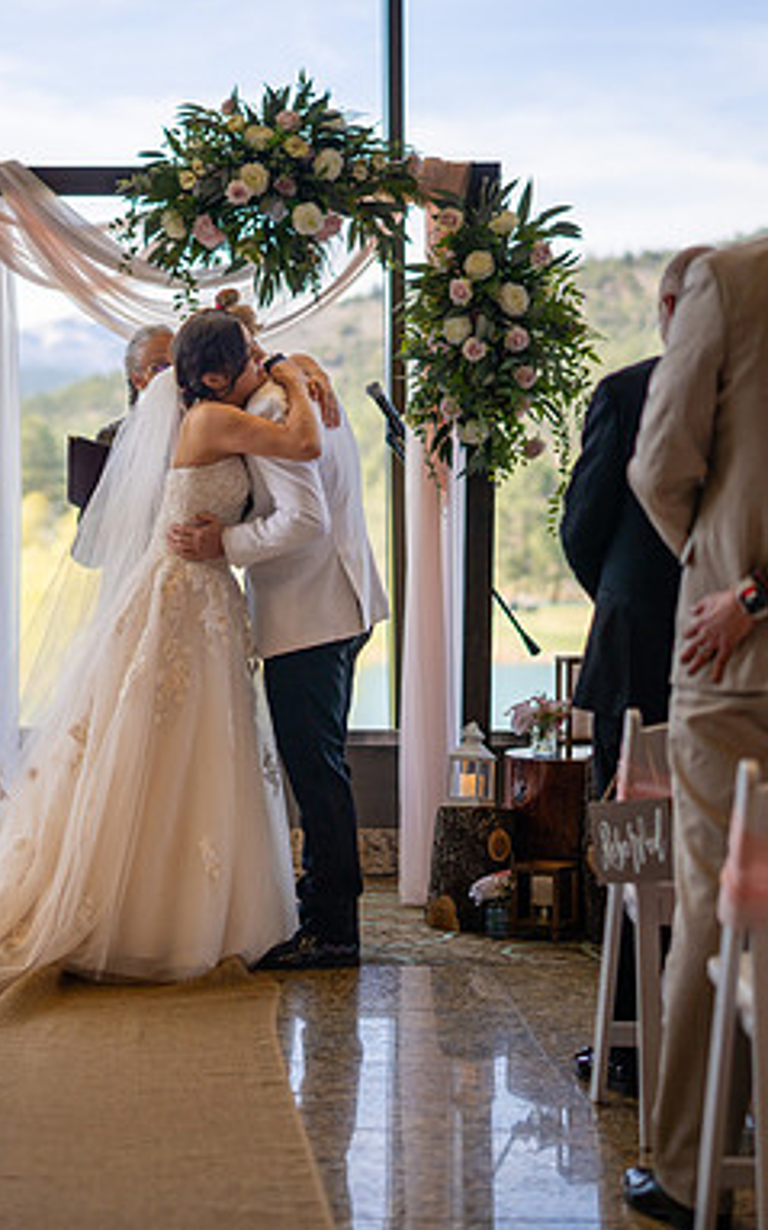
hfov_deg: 16.6
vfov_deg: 26.5
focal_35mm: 78
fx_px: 2615
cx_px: 157
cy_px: 615
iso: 100
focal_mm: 50
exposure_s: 1/1600
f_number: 1.4
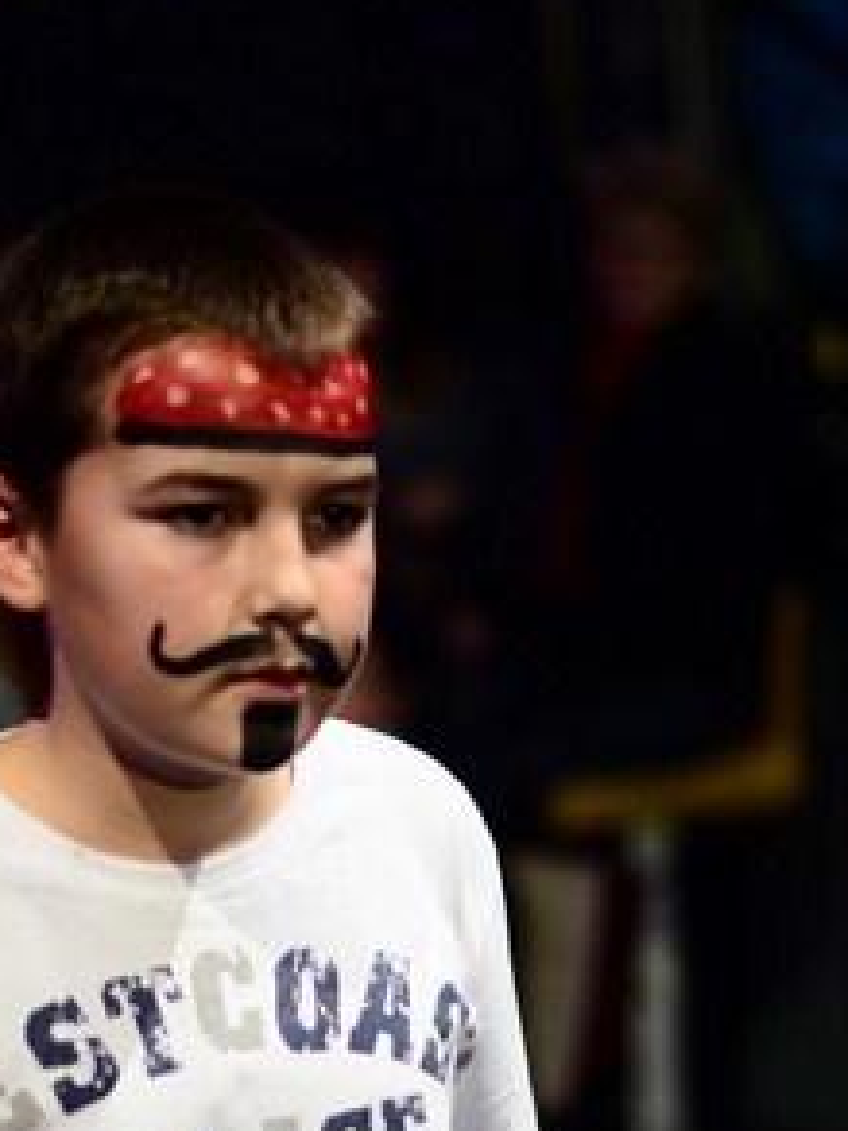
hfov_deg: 11.6
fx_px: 4181
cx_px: 337
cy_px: 957
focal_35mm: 128
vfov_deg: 15.3
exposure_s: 1/160
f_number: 1.4
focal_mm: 50
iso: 320
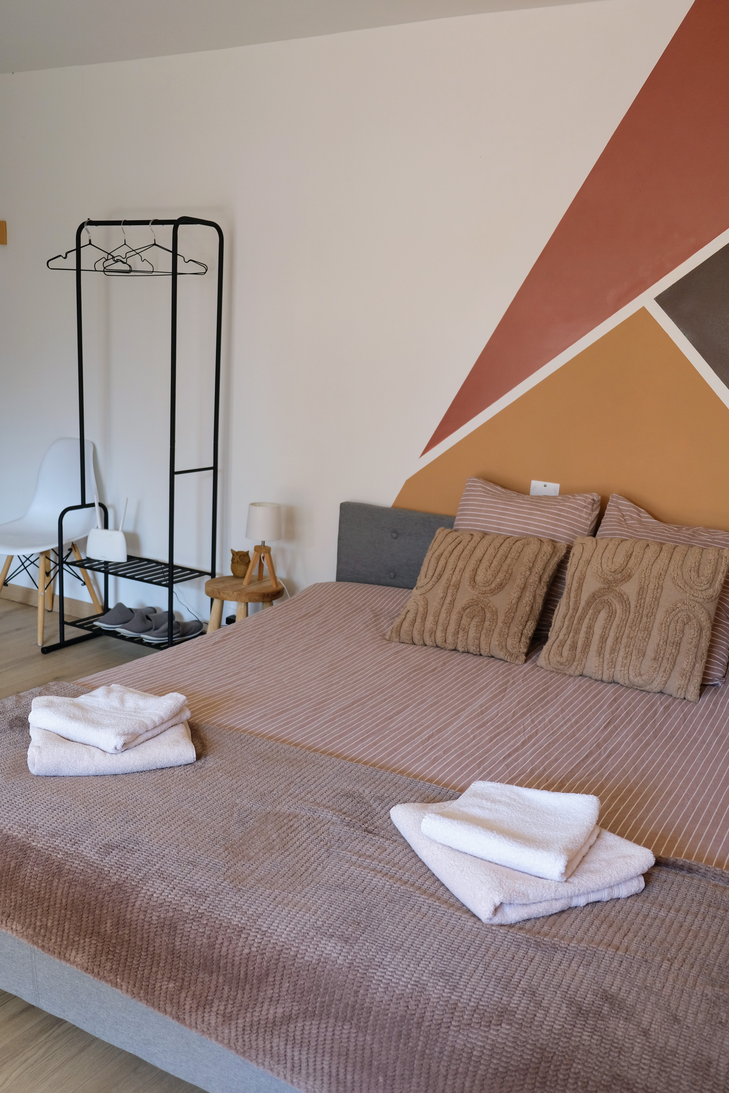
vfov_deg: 60.3
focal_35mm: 31
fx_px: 942
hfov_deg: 42.3
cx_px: 364
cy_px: 546
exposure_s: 1/100
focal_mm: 20.5
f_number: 3.2
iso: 640
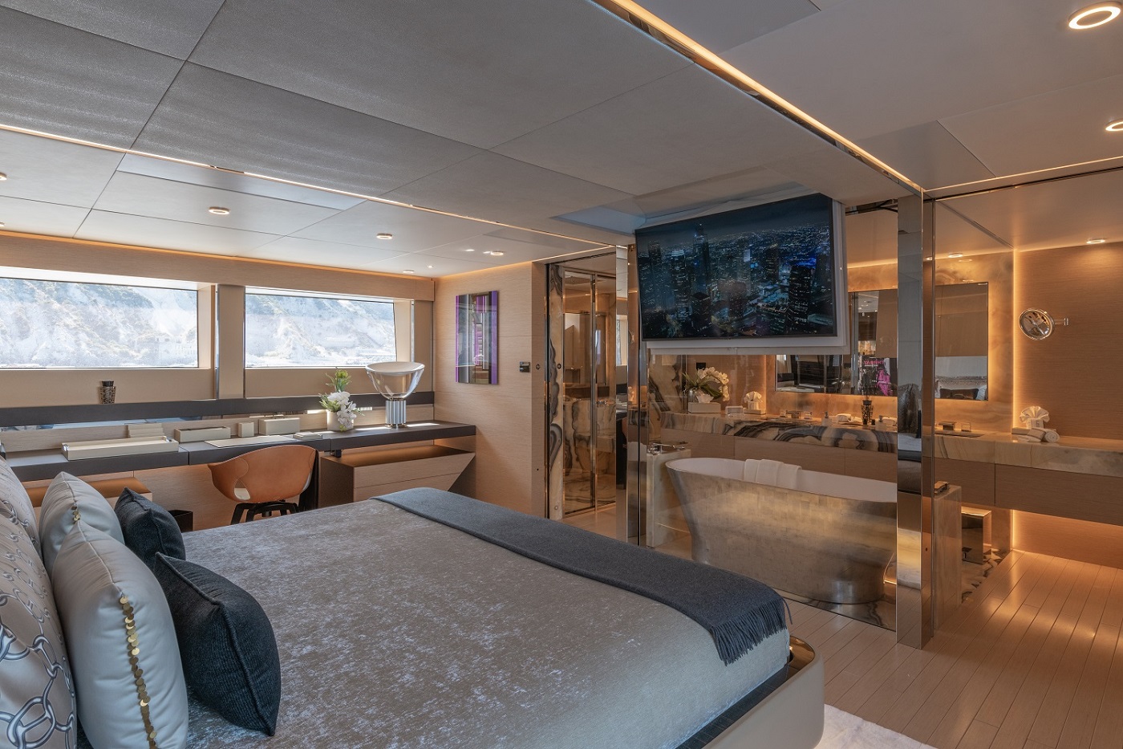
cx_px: 562
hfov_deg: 86.9
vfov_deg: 64.5
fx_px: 593
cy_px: 374
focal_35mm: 19
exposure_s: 1/6
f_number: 14
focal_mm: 19
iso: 160
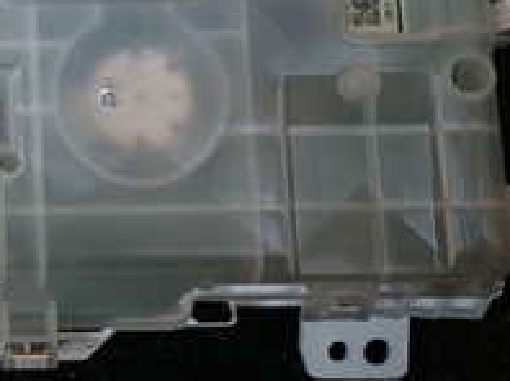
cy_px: -5
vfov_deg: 15.9
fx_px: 1339
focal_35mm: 91
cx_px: -162
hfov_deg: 19.7
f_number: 2.3
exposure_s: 1/60
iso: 200
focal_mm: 5.4
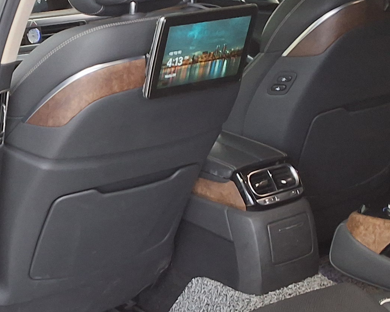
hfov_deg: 21.7
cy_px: 156
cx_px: 35
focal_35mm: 86
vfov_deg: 17.9
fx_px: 993
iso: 160
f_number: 1.9
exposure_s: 1/30
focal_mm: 2.91
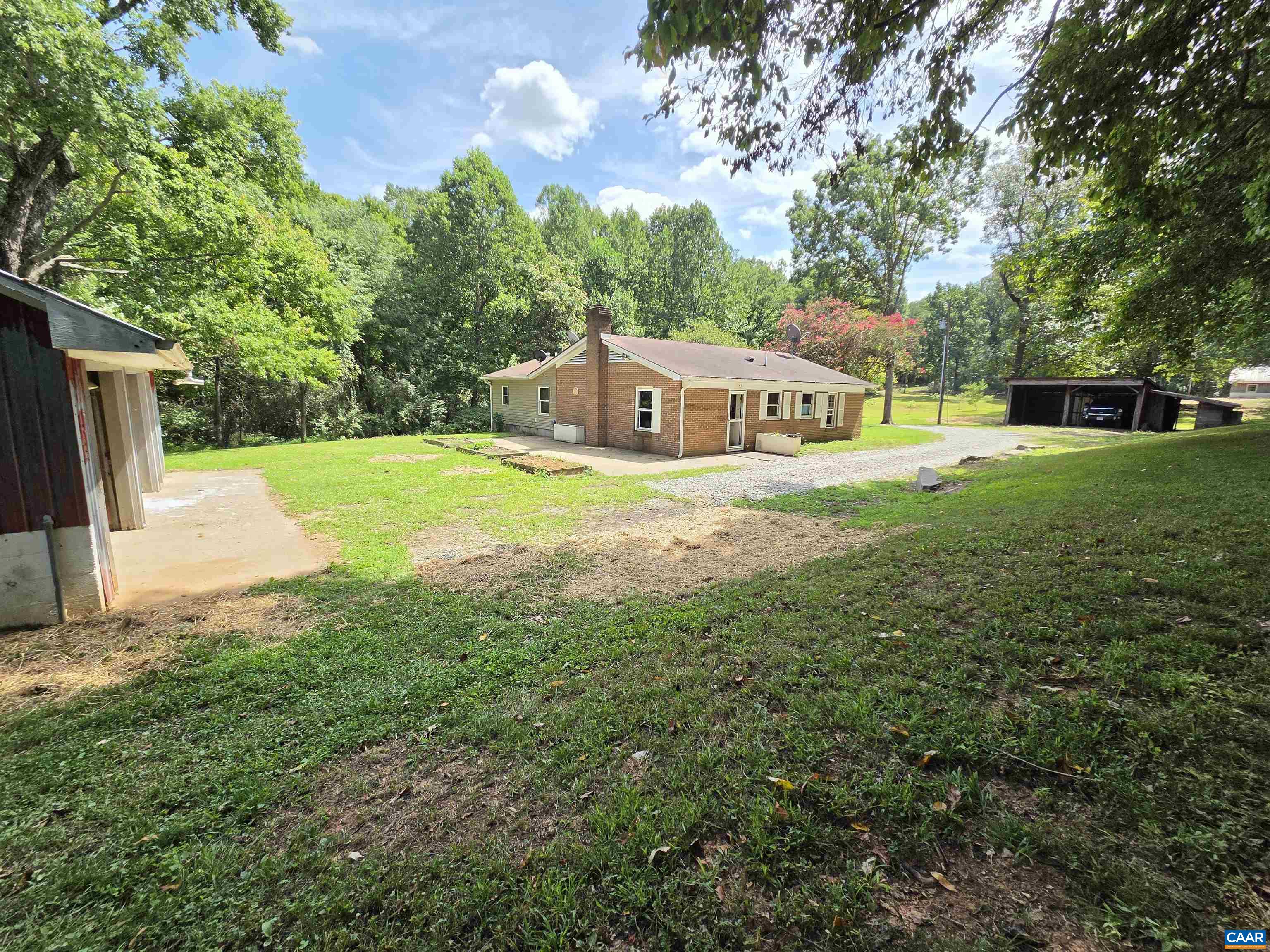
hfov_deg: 106.2
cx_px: 635
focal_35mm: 13
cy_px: 476
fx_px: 477
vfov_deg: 89.9
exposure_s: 1/1765
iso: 100
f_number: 2.2
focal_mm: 2.2
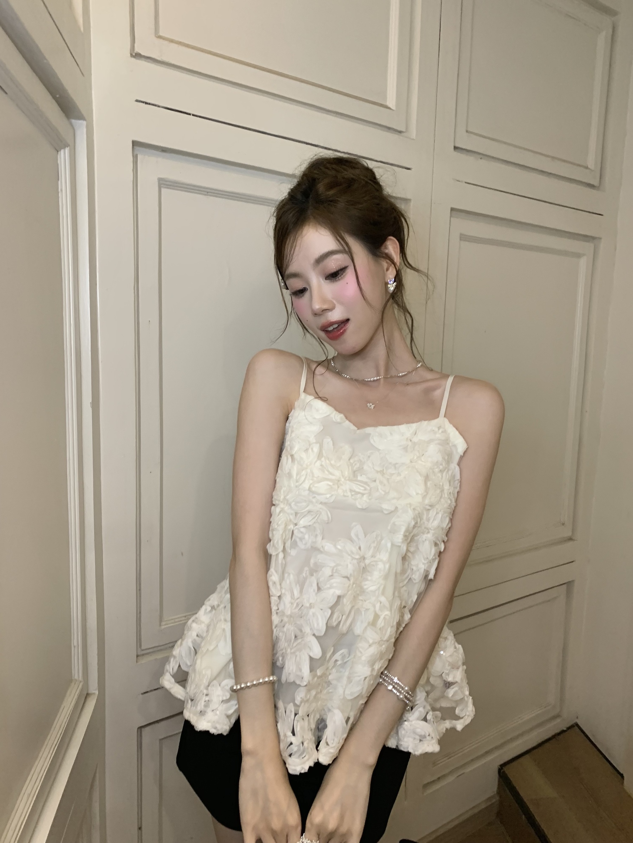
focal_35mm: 26
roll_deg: -1.2
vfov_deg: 67.3
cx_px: 316
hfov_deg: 53.1
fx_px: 634
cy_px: 422
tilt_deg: -6.6
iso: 125
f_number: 1.8
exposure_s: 1/50
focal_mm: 4.25
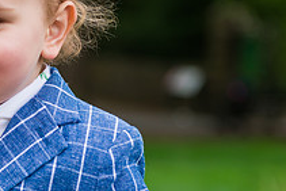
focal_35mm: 192
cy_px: 95
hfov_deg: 10.6
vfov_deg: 7.2
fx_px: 1526
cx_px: 28
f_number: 3.5
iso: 200
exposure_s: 1/800
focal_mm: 70
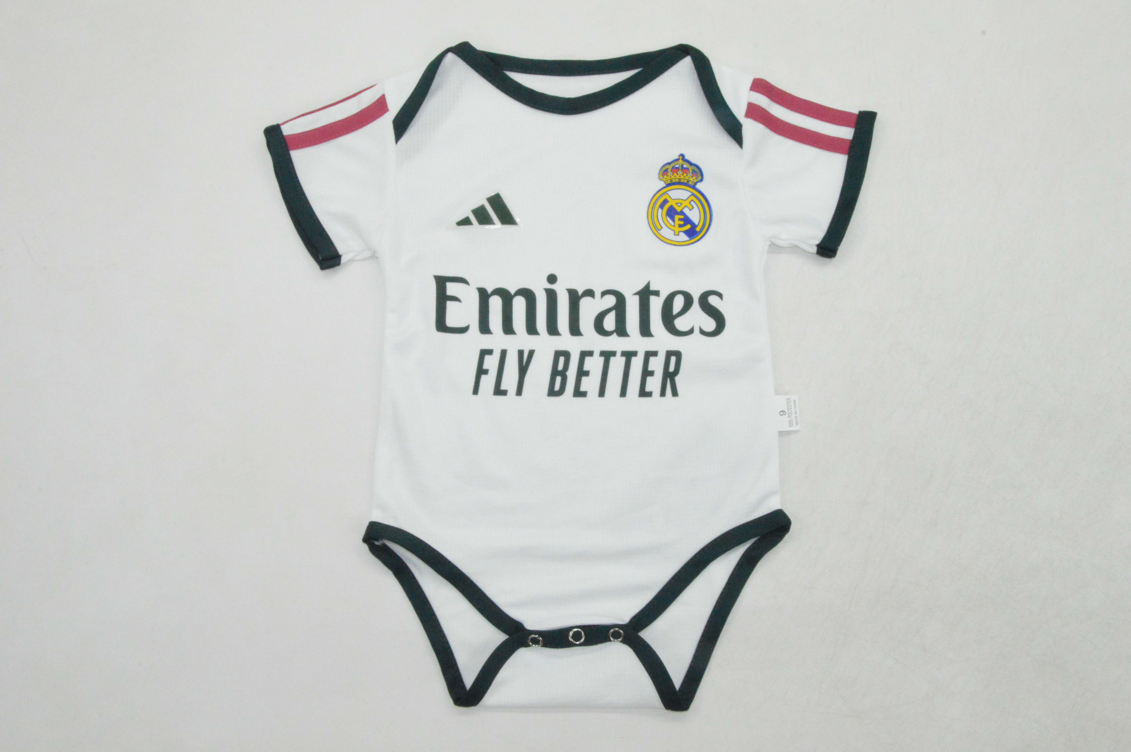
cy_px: 376
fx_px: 1130
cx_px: 566
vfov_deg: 36.8
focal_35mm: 36
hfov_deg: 53.2
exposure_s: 1/125
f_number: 25
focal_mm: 24
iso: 6400
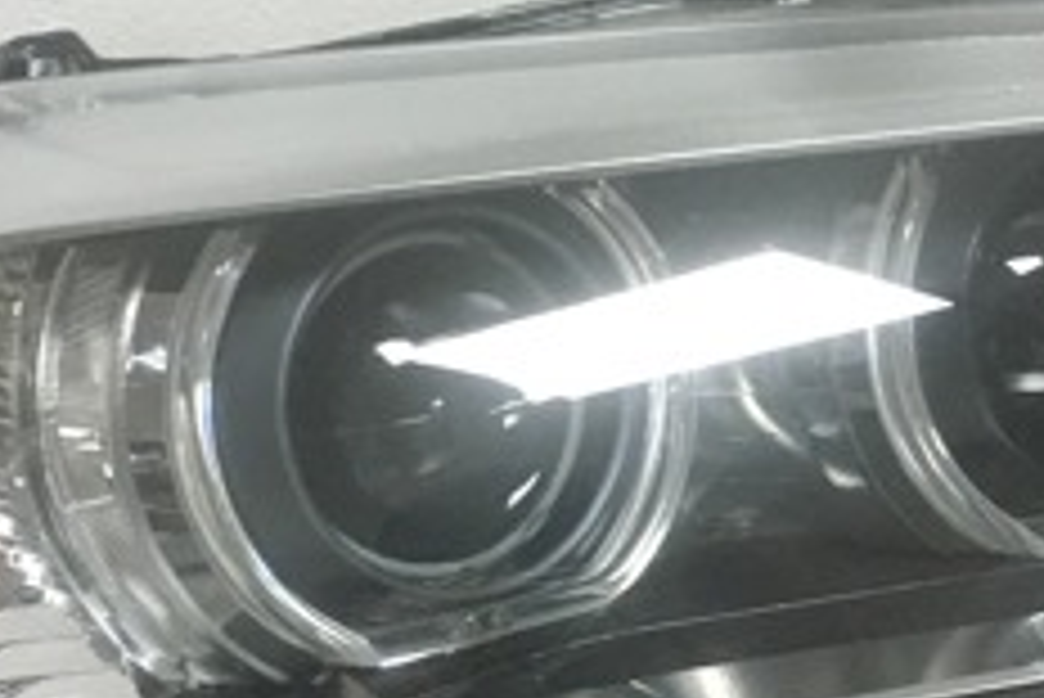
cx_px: 706
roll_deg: -2.5
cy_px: 385
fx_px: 2408
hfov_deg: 24.3
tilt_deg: -28.1
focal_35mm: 83
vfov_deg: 16.5
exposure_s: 1/25
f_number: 2.2
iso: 200
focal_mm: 4.15
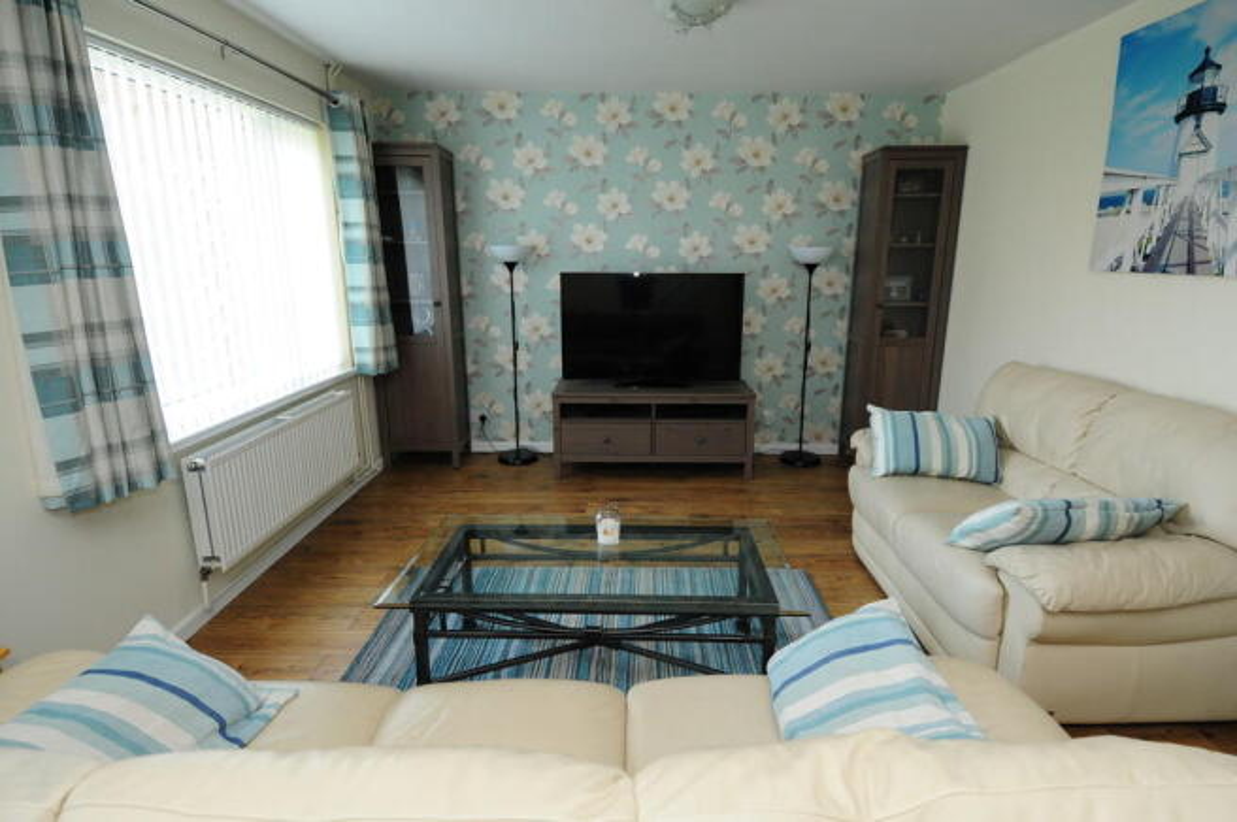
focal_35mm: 18
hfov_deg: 90.1
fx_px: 618
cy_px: 411
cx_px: 618
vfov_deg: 67.3
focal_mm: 12
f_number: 6.3
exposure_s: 1/60
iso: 720
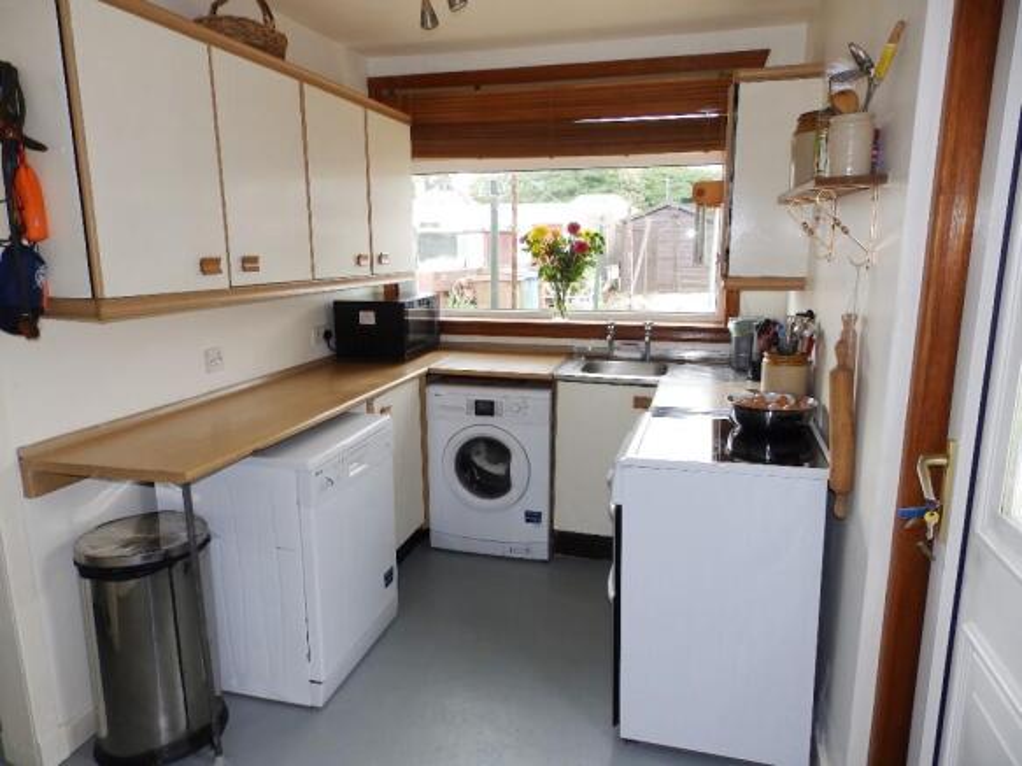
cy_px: 383
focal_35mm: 22
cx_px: 511
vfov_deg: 61.1
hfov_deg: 76.4
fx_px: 649
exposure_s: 1/30
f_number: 3.4
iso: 100
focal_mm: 4
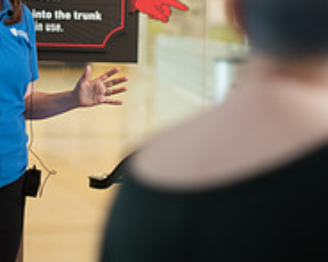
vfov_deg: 9.5
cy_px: 15
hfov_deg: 11.9
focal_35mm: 162
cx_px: 204
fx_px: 1572
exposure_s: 1/200
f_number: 1.8
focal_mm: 50
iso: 500
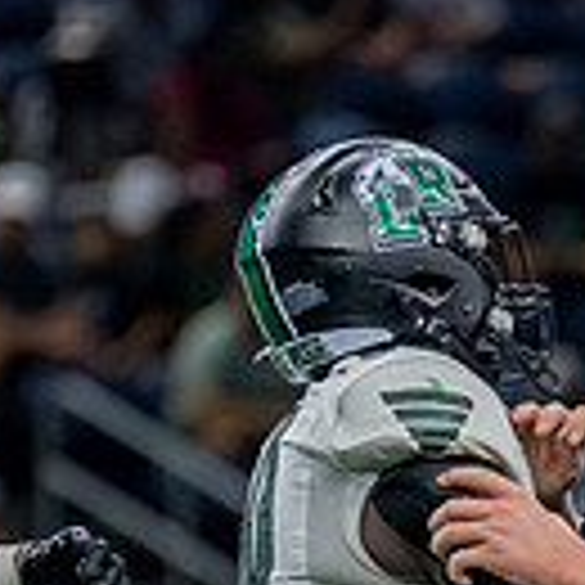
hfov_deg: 1.4
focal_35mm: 1226
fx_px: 23441
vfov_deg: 1.4
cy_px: 794
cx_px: 768
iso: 1250
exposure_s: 1/1000
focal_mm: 200
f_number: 2.8
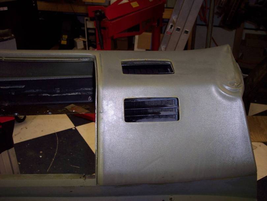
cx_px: 134
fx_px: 293
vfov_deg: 37.7
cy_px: 100
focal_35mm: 38
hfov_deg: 49.0
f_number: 2.8
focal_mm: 8
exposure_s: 1/30
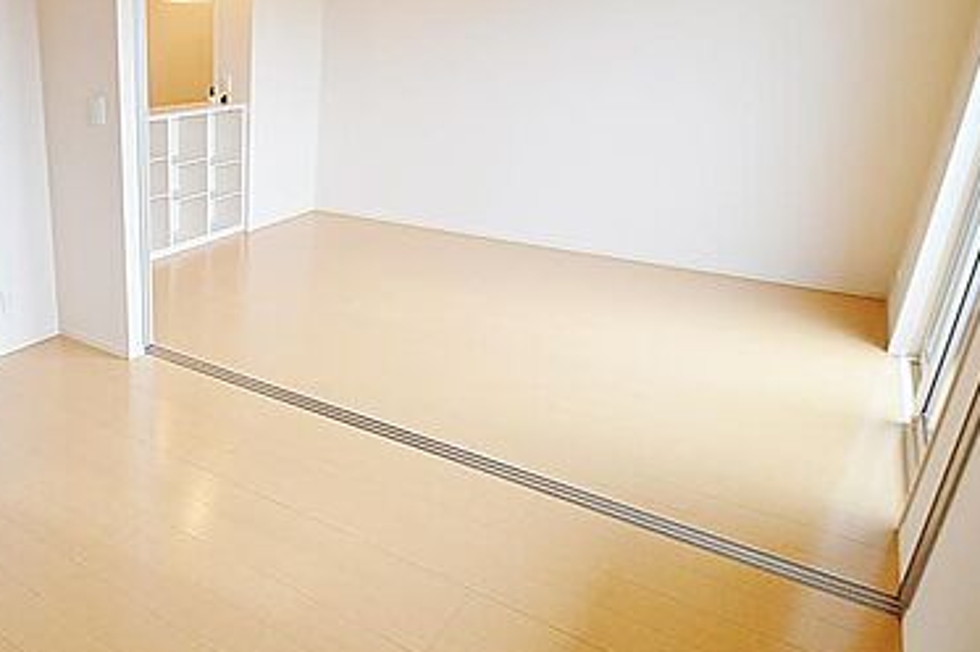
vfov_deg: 36.8
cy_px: 304
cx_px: 171
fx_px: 979
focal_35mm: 36
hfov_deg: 49.5
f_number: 4.8
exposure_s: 1/60
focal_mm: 14
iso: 400
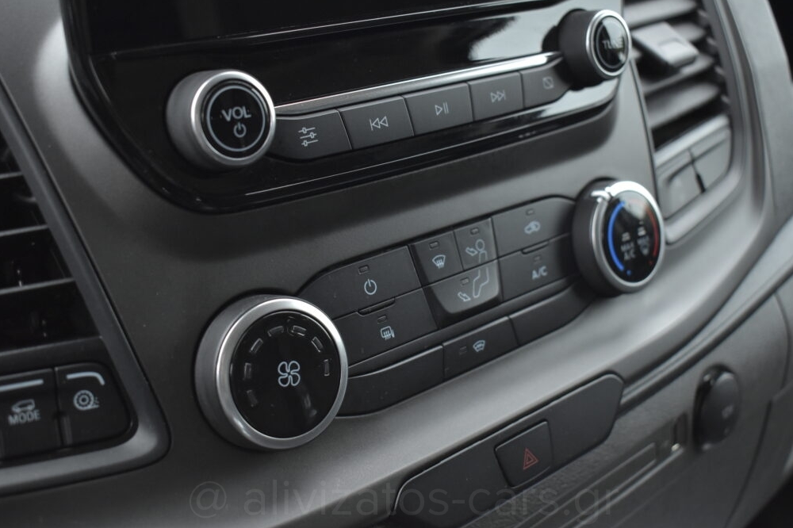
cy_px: 268
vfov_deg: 32.2
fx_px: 914
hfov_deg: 46.9
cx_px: 403
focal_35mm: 42
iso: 1600
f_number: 4
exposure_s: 1/500
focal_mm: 27
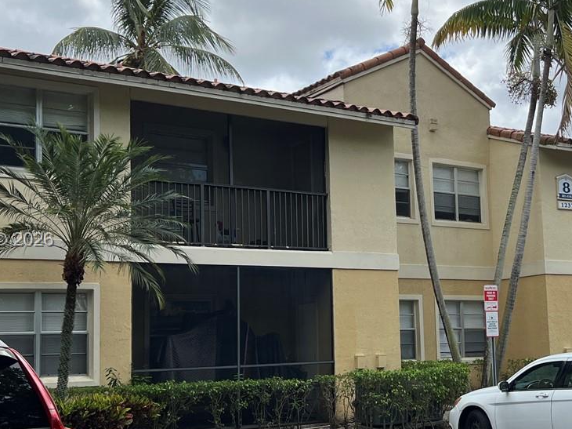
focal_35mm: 57
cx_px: 436
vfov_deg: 25.6
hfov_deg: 33.1
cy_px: 241
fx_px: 942
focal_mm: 5.7
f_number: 1.5
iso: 50
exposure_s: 1/3356
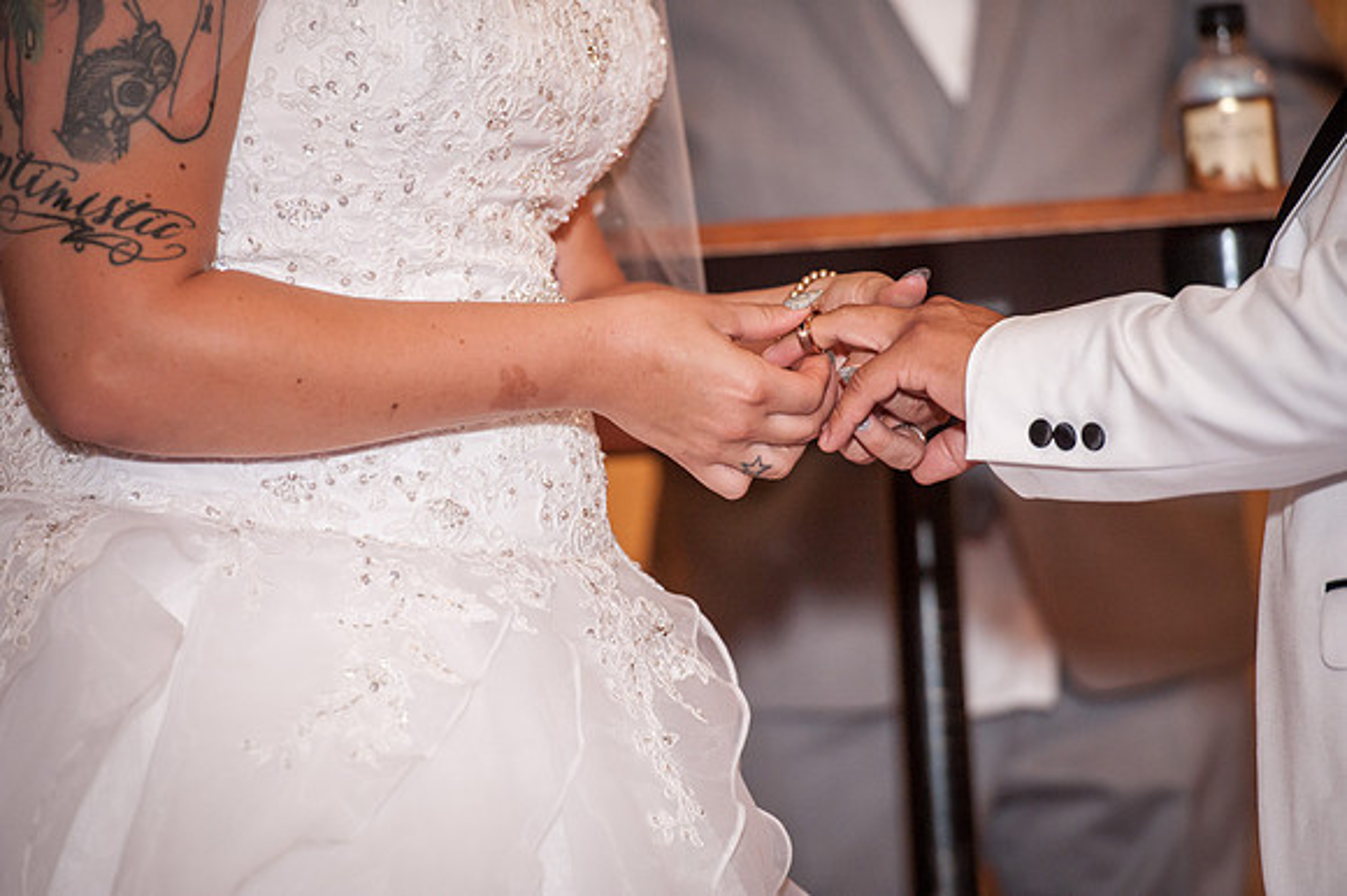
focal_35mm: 200
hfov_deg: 10.3
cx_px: 674
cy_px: 448
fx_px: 7479
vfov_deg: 6.9
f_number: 3.5
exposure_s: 1/100
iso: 2500
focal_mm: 200
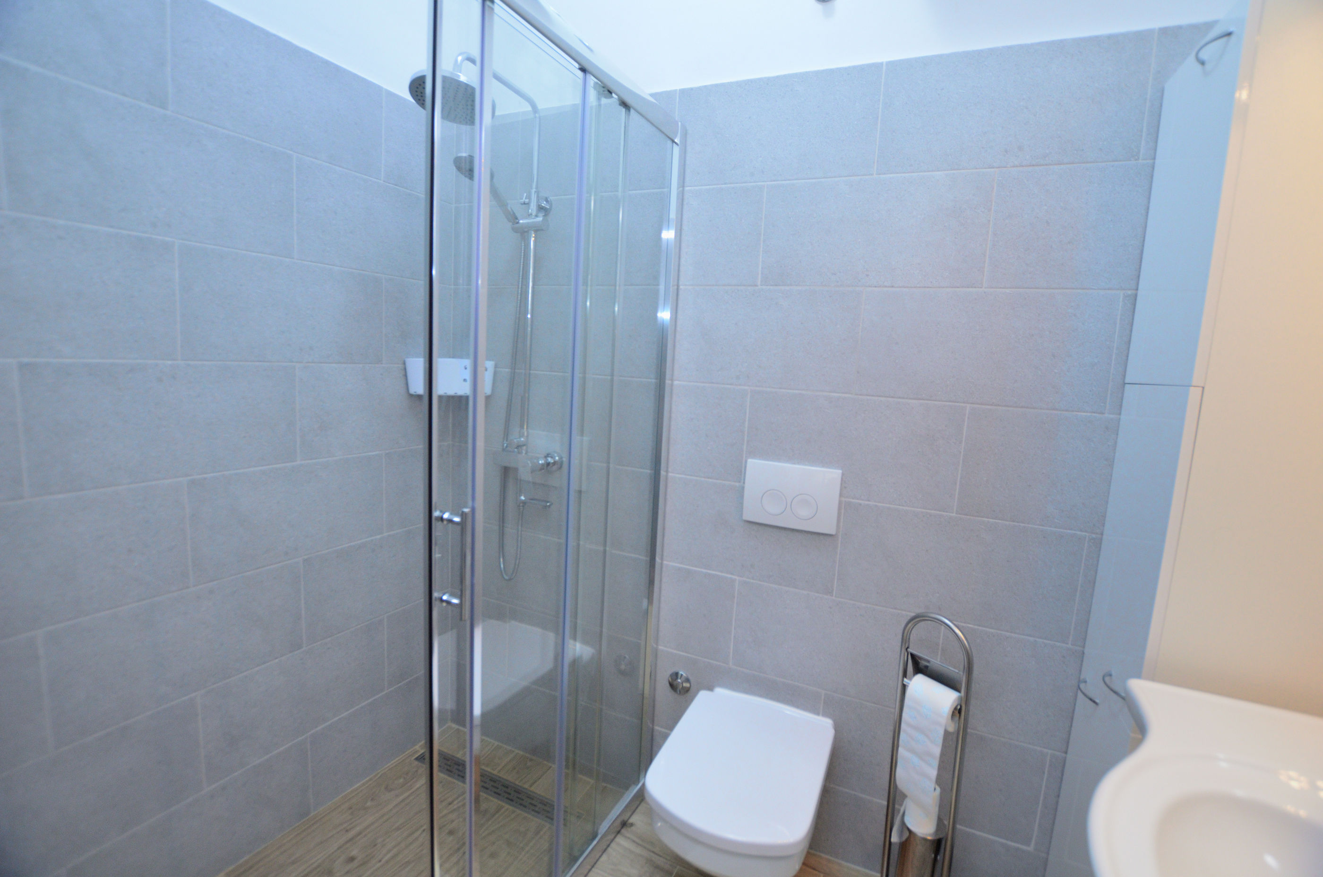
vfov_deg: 77.1
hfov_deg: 100.5
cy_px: 438
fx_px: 550
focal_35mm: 15
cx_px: 662
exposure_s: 1/60
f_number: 4
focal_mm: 10
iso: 800
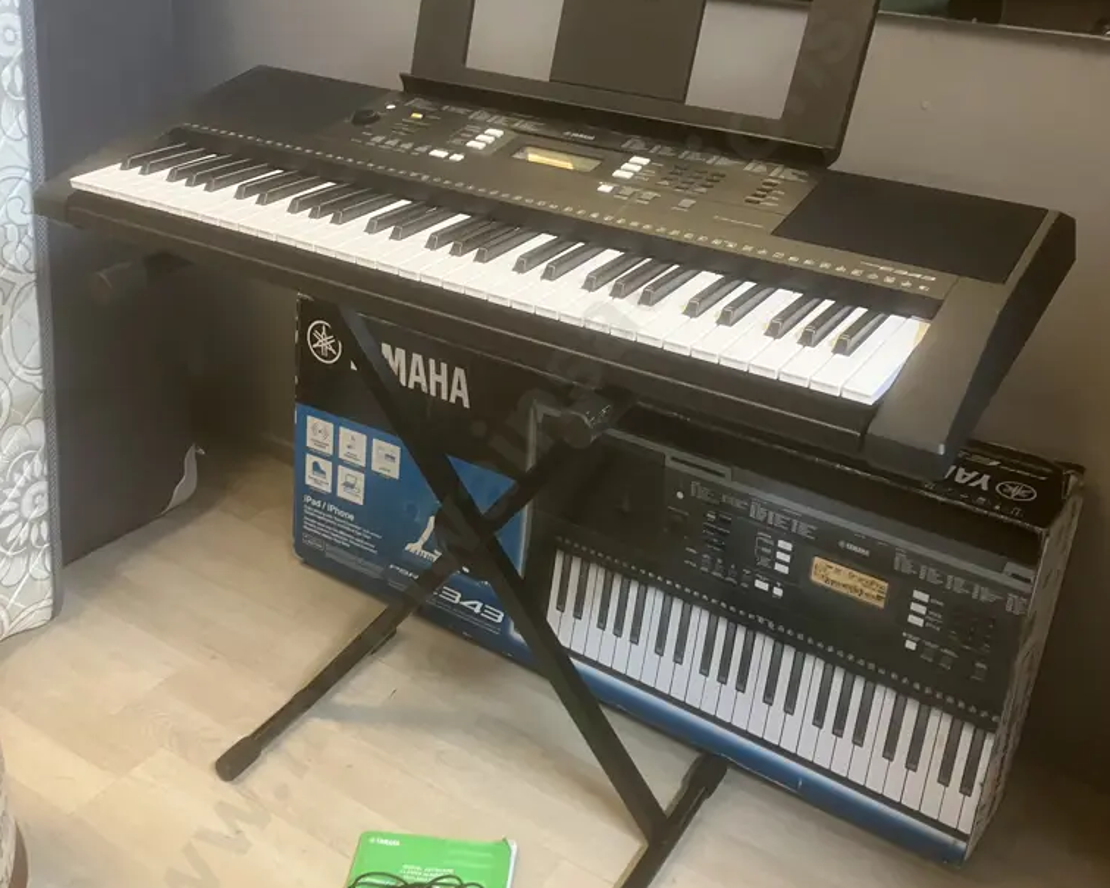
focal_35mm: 37
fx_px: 1216
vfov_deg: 40.1
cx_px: 561
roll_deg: -0.1
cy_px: 387
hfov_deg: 49.1
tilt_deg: -26.4
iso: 320
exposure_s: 1/50
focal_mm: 3.99
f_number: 1.8
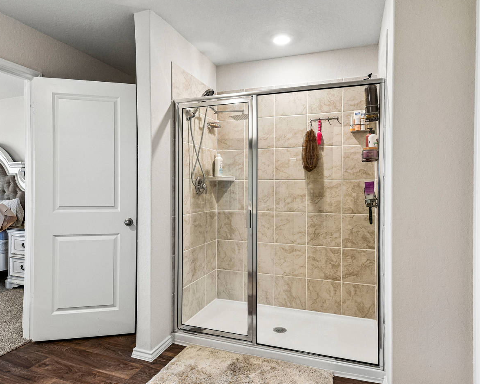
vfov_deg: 63.1
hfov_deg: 75.0
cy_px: 189
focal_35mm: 22
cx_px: 234
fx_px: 313
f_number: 8
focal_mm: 17
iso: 1600
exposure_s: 1/15
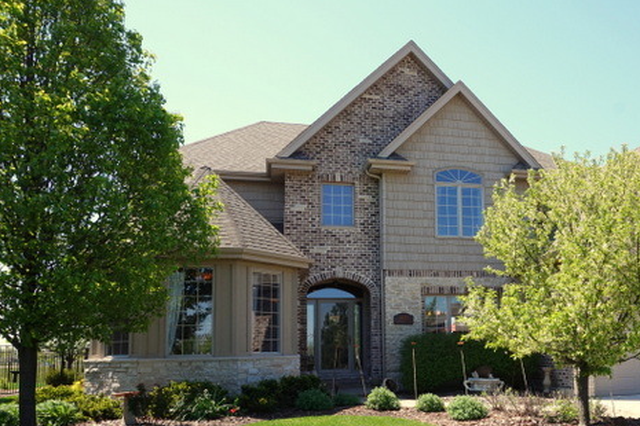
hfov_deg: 55.9
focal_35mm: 33
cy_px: 290
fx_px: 587
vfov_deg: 39.4
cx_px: 434
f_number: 11
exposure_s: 1/80
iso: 100
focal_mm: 16
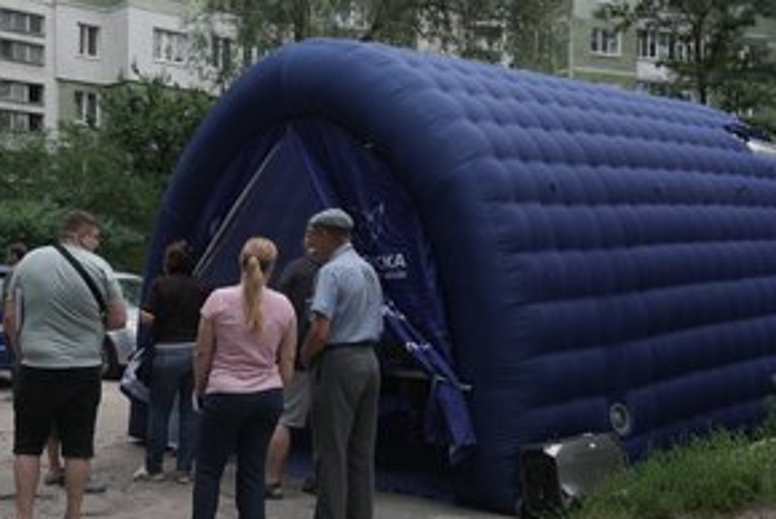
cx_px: 284
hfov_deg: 47.9
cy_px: 250
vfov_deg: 33.5
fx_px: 863
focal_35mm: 40
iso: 160
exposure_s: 1/50
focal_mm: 29
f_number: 5.6
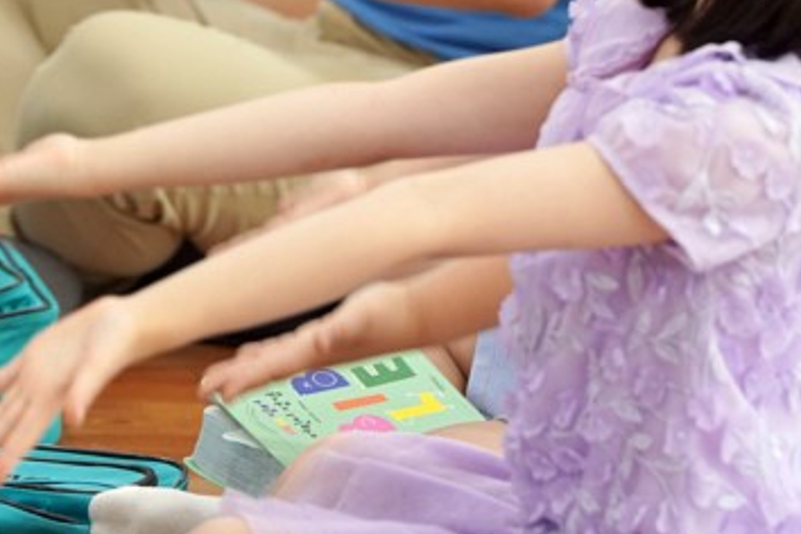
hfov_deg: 4.1
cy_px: -41
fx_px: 11324
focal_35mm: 509
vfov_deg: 2.7
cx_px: 498
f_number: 4
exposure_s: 1/250
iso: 2000
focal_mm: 200
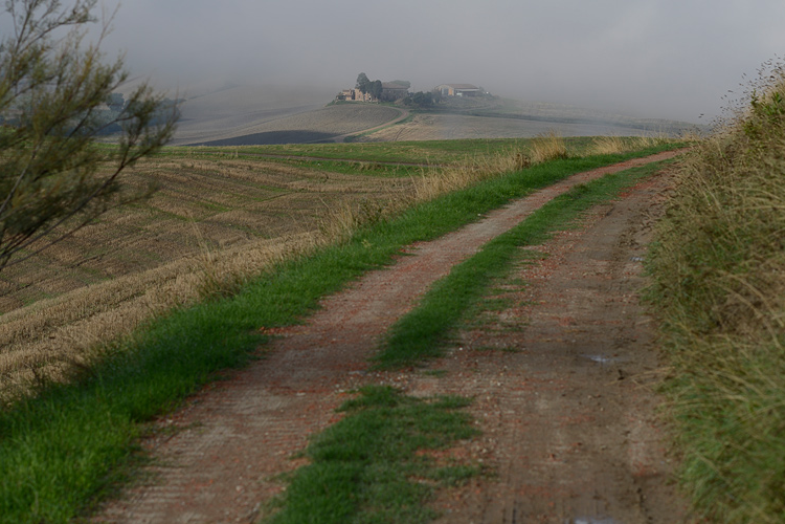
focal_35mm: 116
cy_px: 199
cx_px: 422
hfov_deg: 17.6
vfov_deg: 11.8
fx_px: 2529
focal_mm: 85
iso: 100
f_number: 6.3
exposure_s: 1/640
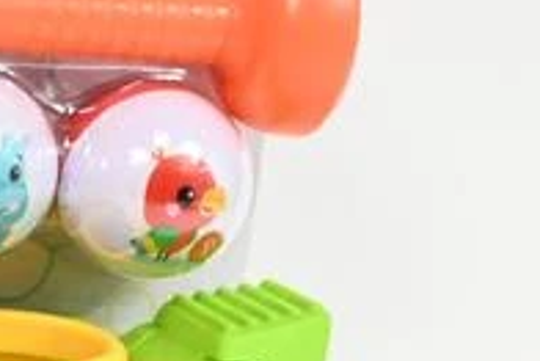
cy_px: 350
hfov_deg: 15.8
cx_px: -229
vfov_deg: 11.3
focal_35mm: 121
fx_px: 1816
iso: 450
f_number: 4
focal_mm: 22
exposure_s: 1/125
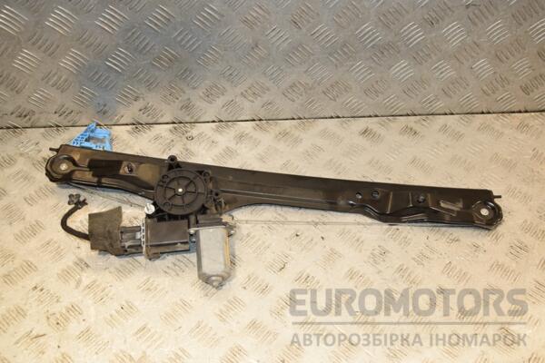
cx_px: 272
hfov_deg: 51.3
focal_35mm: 38
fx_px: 568
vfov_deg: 35.5
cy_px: 182
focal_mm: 25
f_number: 7.1
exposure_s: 1/200
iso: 800
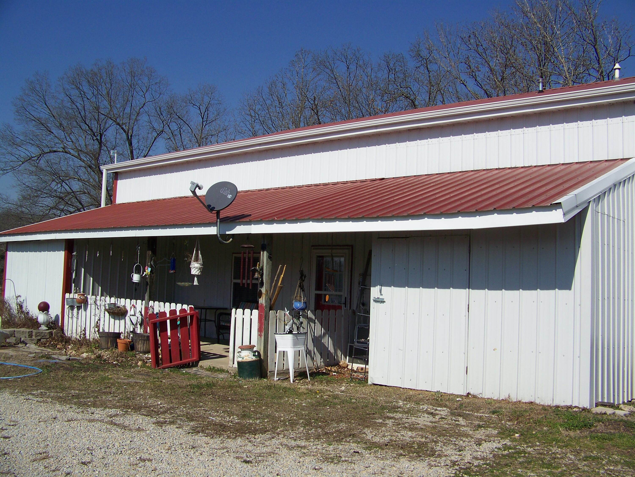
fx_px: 660
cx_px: 318
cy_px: 238
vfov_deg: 39.7
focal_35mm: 36
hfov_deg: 51.4
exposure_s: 1/1000
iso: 64
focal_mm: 5.85
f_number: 4
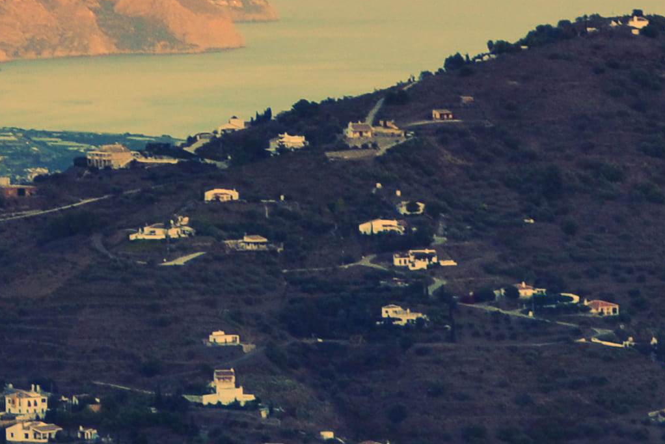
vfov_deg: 4.1
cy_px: 7
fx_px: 6245
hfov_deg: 6.0
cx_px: -421
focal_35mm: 338
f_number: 9
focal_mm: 50
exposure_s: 1/80
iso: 400
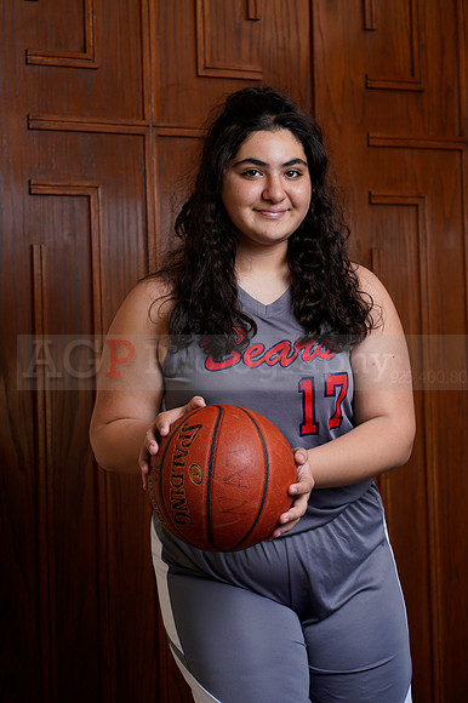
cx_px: 234
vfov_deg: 23.9
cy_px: 352
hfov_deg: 16.1
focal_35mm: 85
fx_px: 1659
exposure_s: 1/250
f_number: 5.6
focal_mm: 85
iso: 200
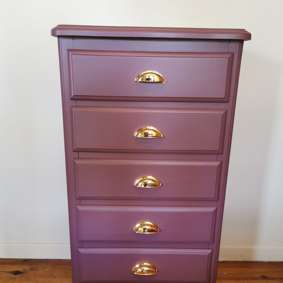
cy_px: 151
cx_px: 142
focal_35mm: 32
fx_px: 296
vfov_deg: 51.1
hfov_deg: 51.1
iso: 250
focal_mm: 5.56
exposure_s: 1/50
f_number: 1.6
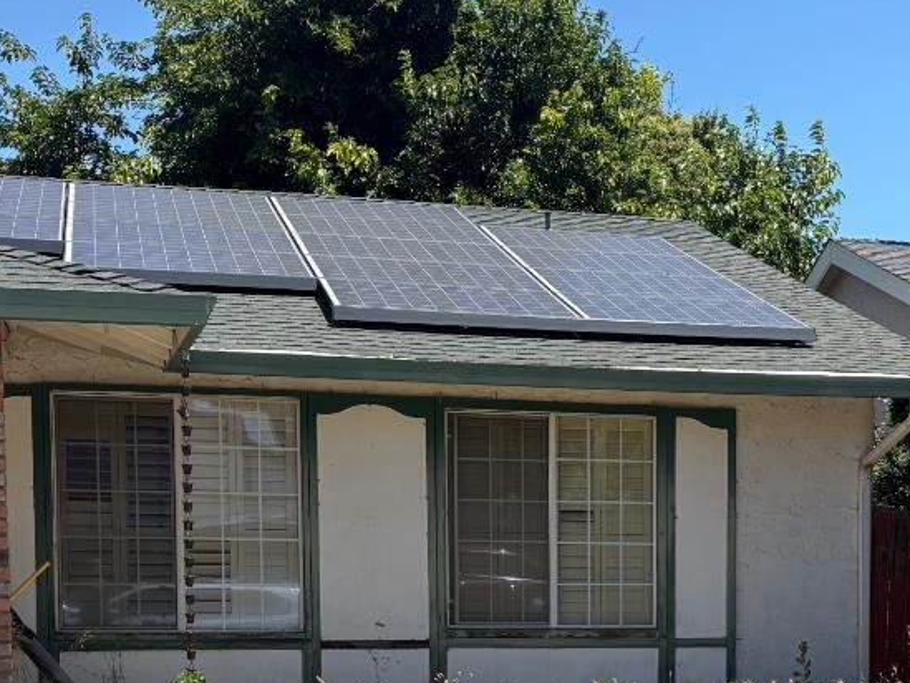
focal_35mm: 71
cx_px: 680
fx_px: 1867
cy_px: 695
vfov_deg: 20.0
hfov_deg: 27.0
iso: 50
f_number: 1.6
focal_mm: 5.96
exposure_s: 1/2865
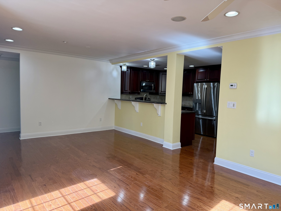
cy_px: 106
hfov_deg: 71.6
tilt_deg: -3.9
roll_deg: -2.4
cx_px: 140
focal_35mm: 24
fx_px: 195
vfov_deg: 56.8
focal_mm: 6.76
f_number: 1.78
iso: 125
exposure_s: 1/193
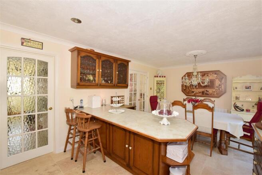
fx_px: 109
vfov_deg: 77.3
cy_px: 88
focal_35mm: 15
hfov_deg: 100.4
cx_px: 131
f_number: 9
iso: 500
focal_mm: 10
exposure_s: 1/60
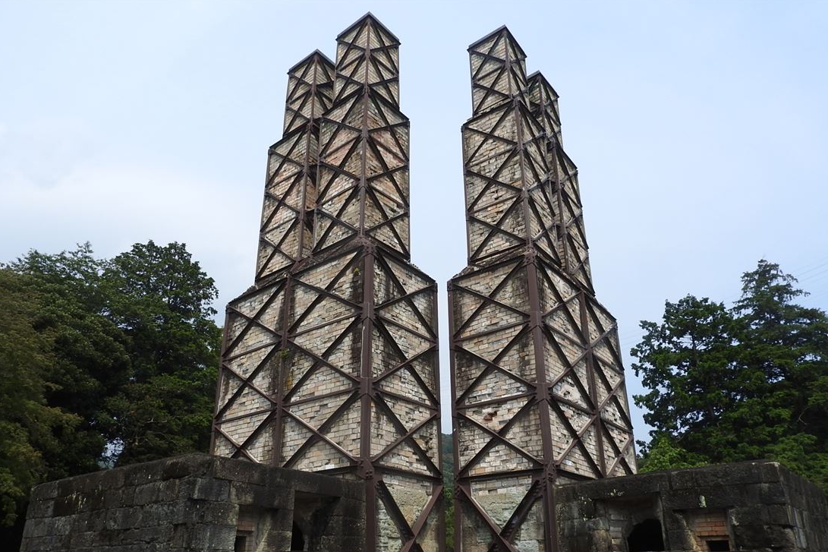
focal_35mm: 26
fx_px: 598
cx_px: 404
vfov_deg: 49.3
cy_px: 321
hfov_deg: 69.4
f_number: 3.3
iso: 100
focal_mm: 4.3
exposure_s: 1/1600
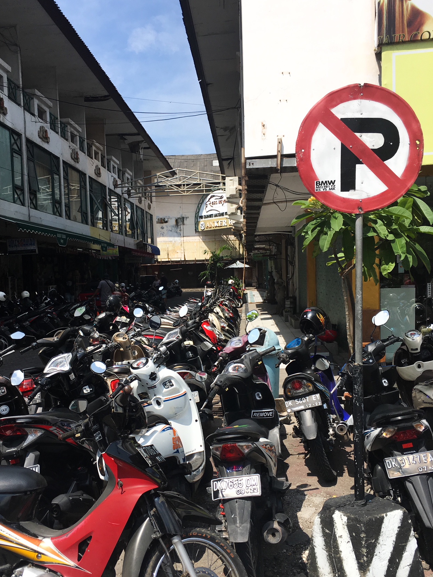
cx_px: 175
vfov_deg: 52.5
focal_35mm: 35
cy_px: 315
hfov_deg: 40.5
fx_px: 584
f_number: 2.2
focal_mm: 4.15
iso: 25
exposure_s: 1/1748
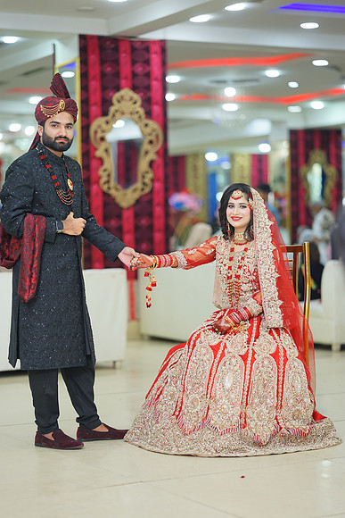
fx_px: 1221
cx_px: 172
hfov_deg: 16.1
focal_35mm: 85
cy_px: 259
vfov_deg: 23.9
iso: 125
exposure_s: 1/160
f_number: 1.4
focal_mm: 85
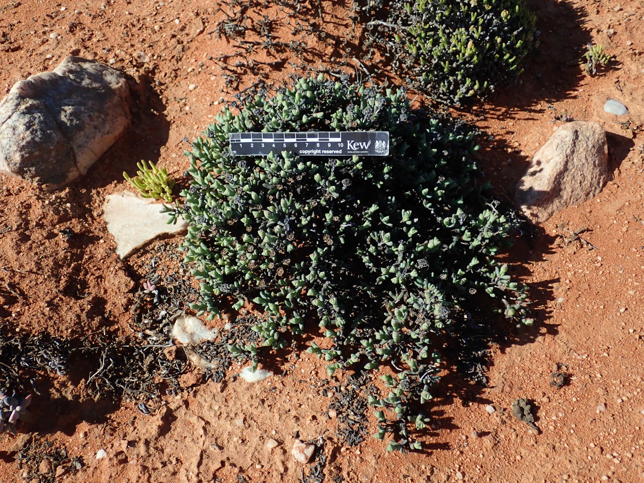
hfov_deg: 52.6
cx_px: 322
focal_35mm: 35
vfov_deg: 40.7
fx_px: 651
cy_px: 242
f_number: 7.1
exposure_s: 1/160
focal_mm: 6.42
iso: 100
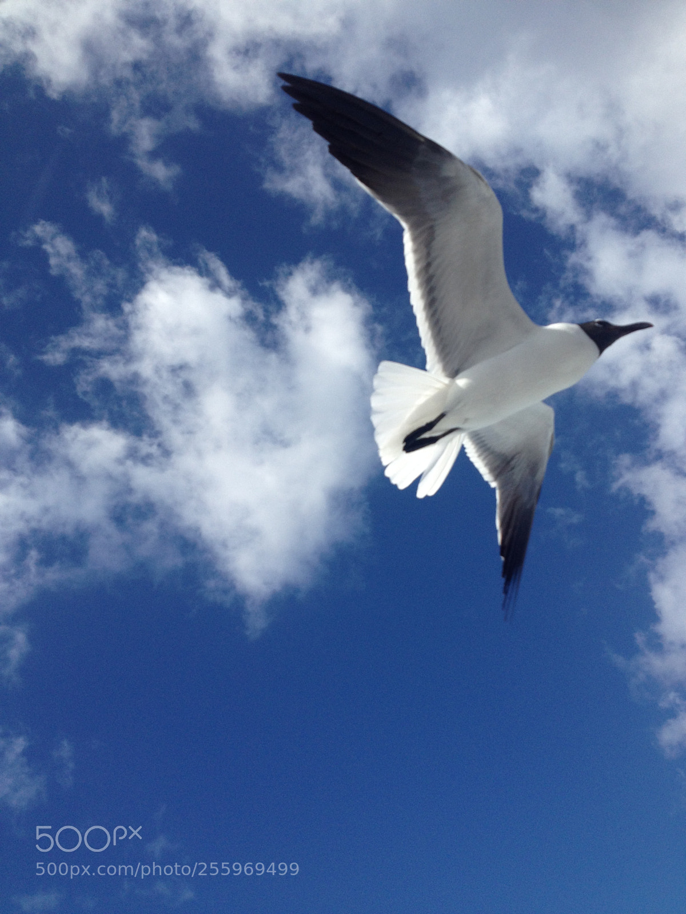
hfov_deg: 40.7
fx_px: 925
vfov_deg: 52.6
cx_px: 343
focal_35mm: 35
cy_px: 457
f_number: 2.4
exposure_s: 1/2907
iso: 50
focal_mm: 4.28
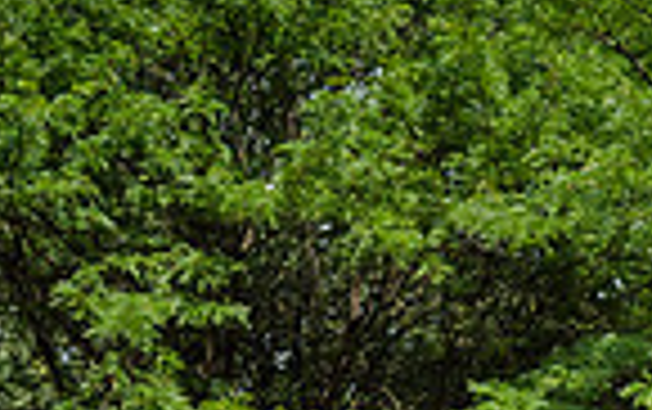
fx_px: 2242
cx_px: 683
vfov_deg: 9.8
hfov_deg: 16.2
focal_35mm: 126
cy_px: 786
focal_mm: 31
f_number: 3.5
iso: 500
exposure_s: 1/3200
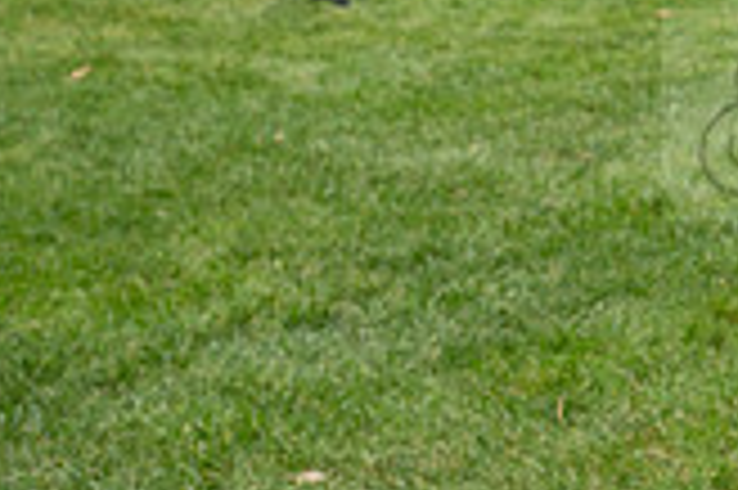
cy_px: 115
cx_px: 1053
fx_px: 2683
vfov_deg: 10.4
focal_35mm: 131
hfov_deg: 14.7
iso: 320
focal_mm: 37
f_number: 4.5
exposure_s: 1/400
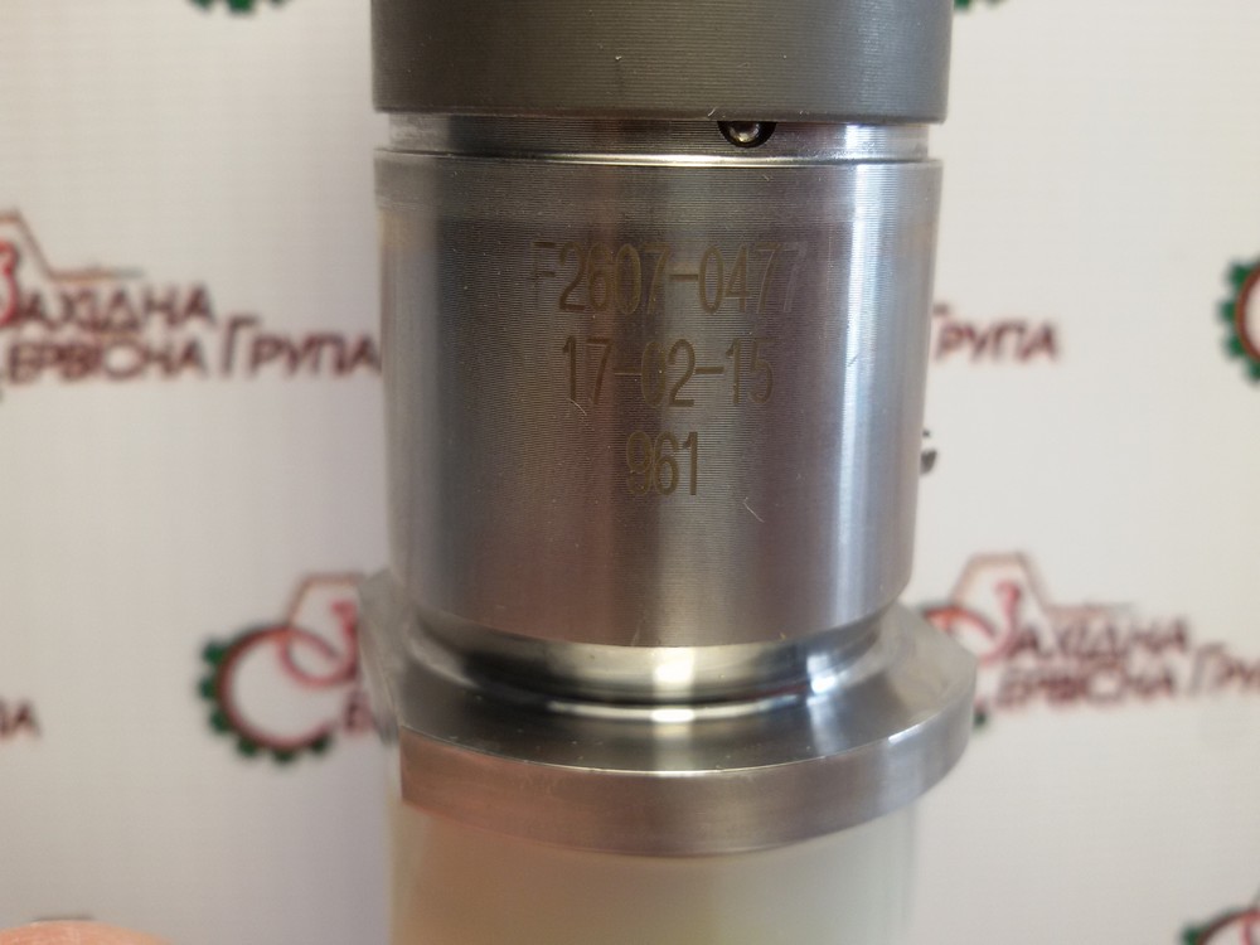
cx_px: 630
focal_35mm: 31
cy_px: 472
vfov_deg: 45.4
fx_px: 1128
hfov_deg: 58.4
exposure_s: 1/60
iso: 50
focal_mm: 2.93
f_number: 2.4
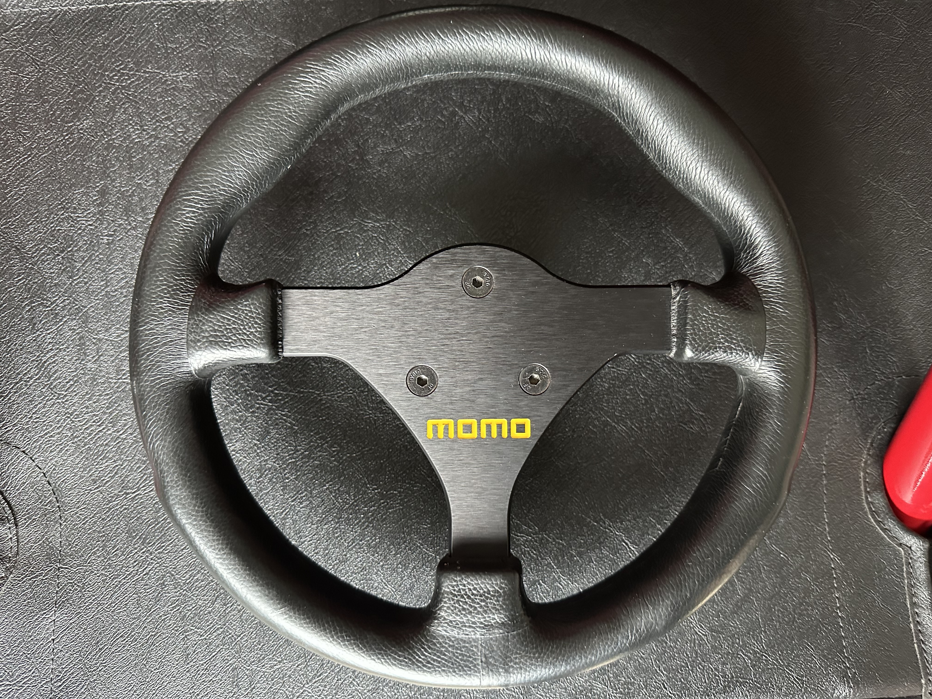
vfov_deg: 56.8
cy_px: 350
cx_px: 466
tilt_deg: -84.8
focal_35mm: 24
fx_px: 646
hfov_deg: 71.6
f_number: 1.78
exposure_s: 1/40
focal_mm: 6.86
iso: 1000
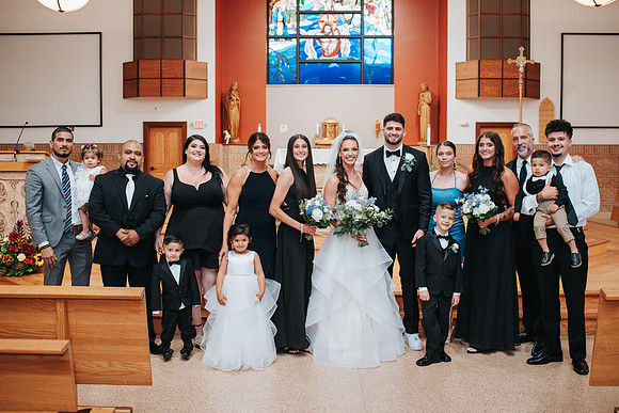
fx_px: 624
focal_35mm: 36
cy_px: 200
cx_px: 312
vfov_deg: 36.6
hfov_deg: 52.8
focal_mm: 35
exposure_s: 1/125
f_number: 2.8
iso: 1000
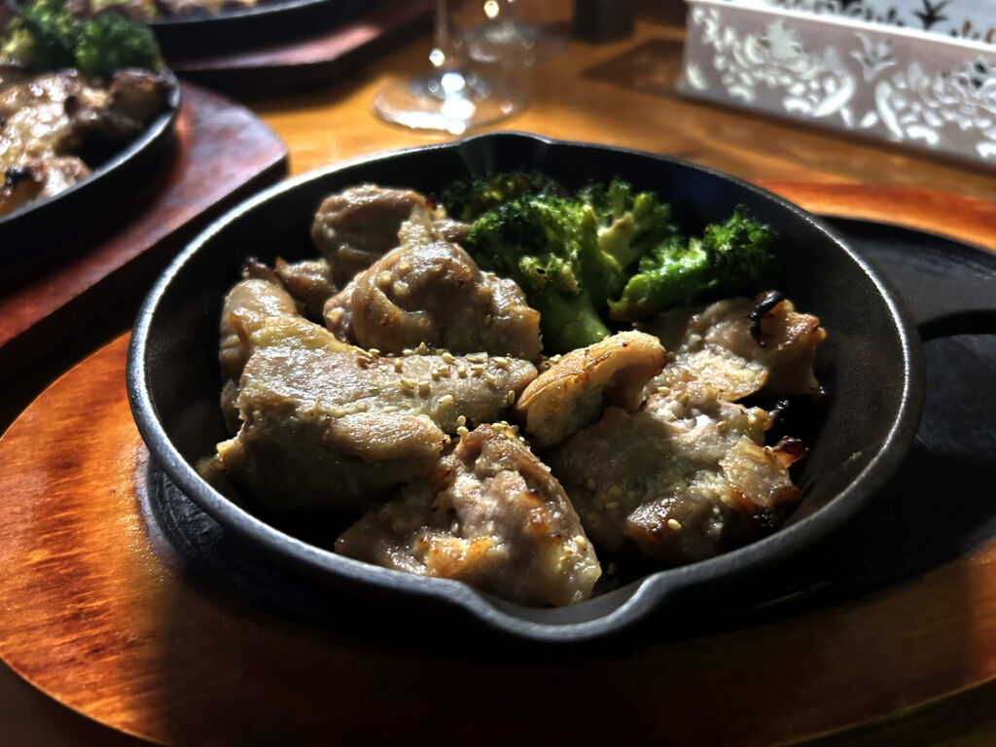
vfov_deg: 53.1
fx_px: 748
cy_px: 374
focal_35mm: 26
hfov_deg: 67.3
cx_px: 498
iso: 640
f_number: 1.5
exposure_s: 1/40
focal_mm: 5.7
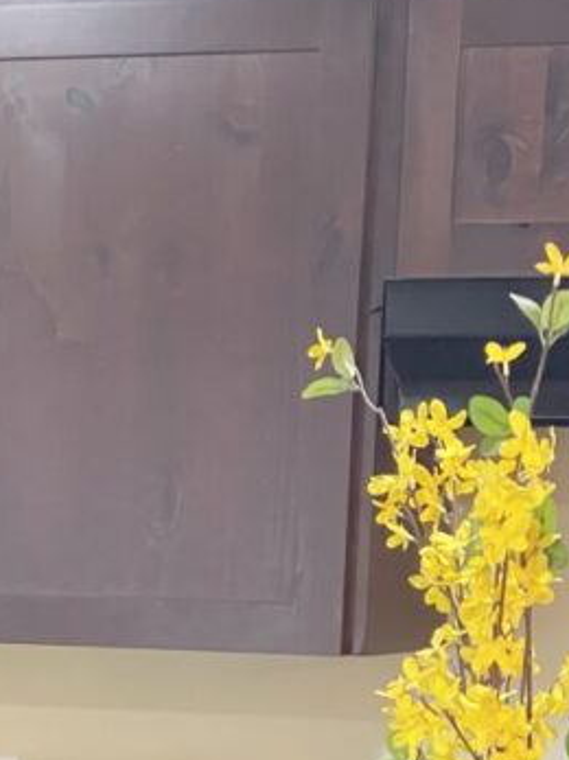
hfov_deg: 7.7
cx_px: -199
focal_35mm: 189
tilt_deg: -7.1
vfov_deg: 10.2
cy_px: 1053
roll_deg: -1.1
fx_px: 4145
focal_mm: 7.5
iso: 640
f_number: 2.2
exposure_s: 1/60
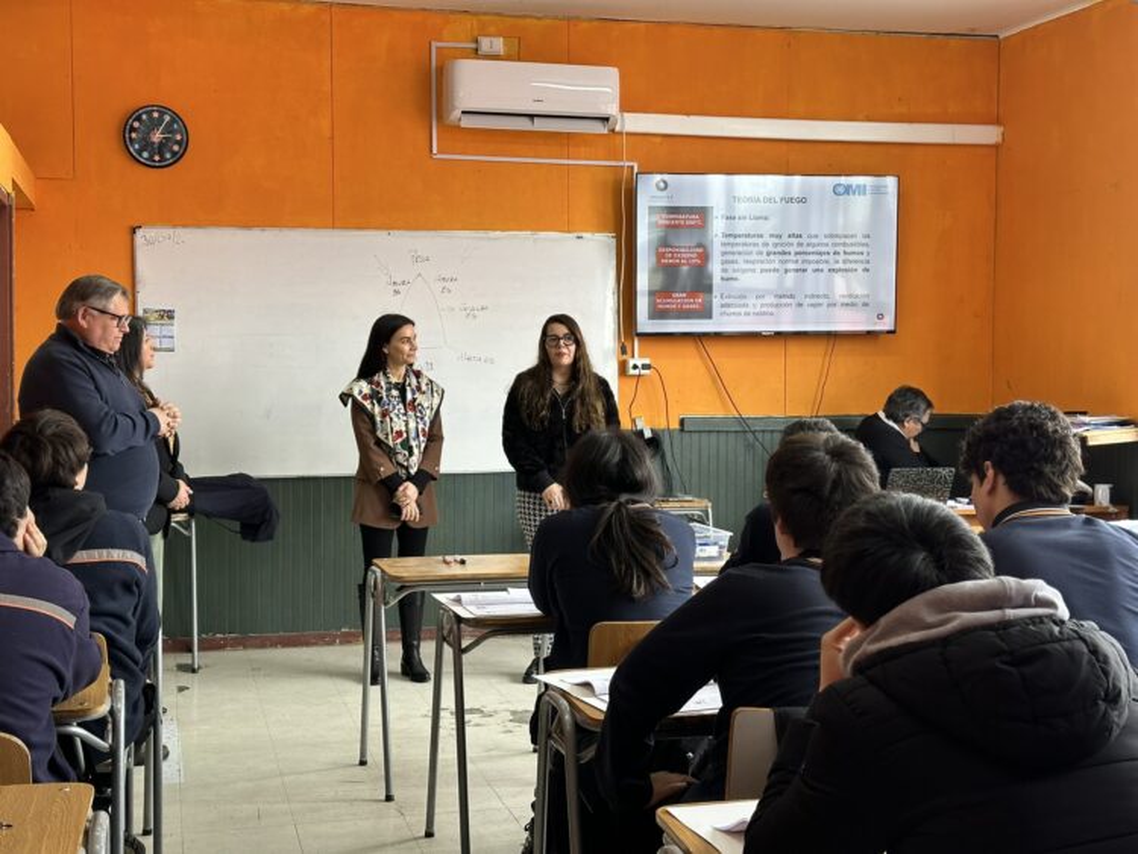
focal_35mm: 48
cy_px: 427
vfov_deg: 30.3
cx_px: 569
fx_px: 1579
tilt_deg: -1.6
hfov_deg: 39.6
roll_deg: +0.4
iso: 64
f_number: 1.78
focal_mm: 6.86
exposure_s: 1/100
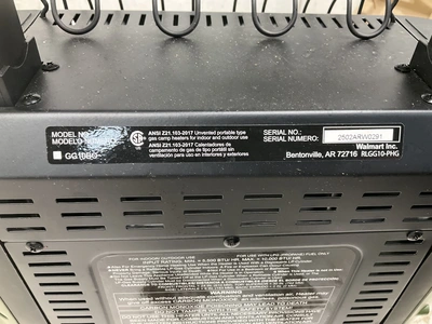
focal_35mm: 29
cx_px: 216
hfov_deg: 61.7
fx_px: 362
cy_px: 162
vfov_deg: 48.2
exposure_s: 1/60
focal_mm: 3
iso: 125
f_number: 1.8
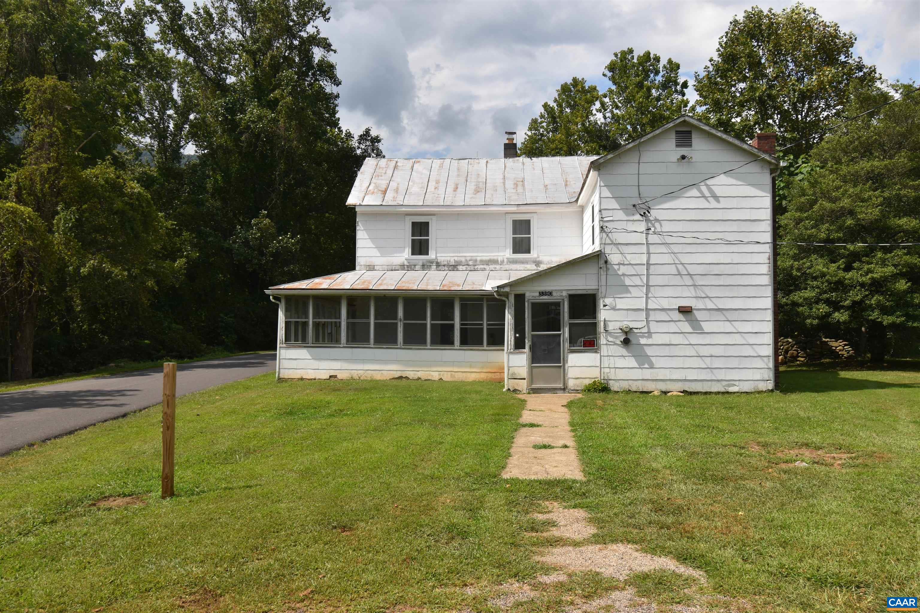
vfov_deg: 43.6
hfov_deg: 61.9
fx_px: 767
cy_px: 306
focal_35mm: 30
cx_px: 460
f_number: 11
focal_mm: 20
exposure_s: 1/200
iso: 100
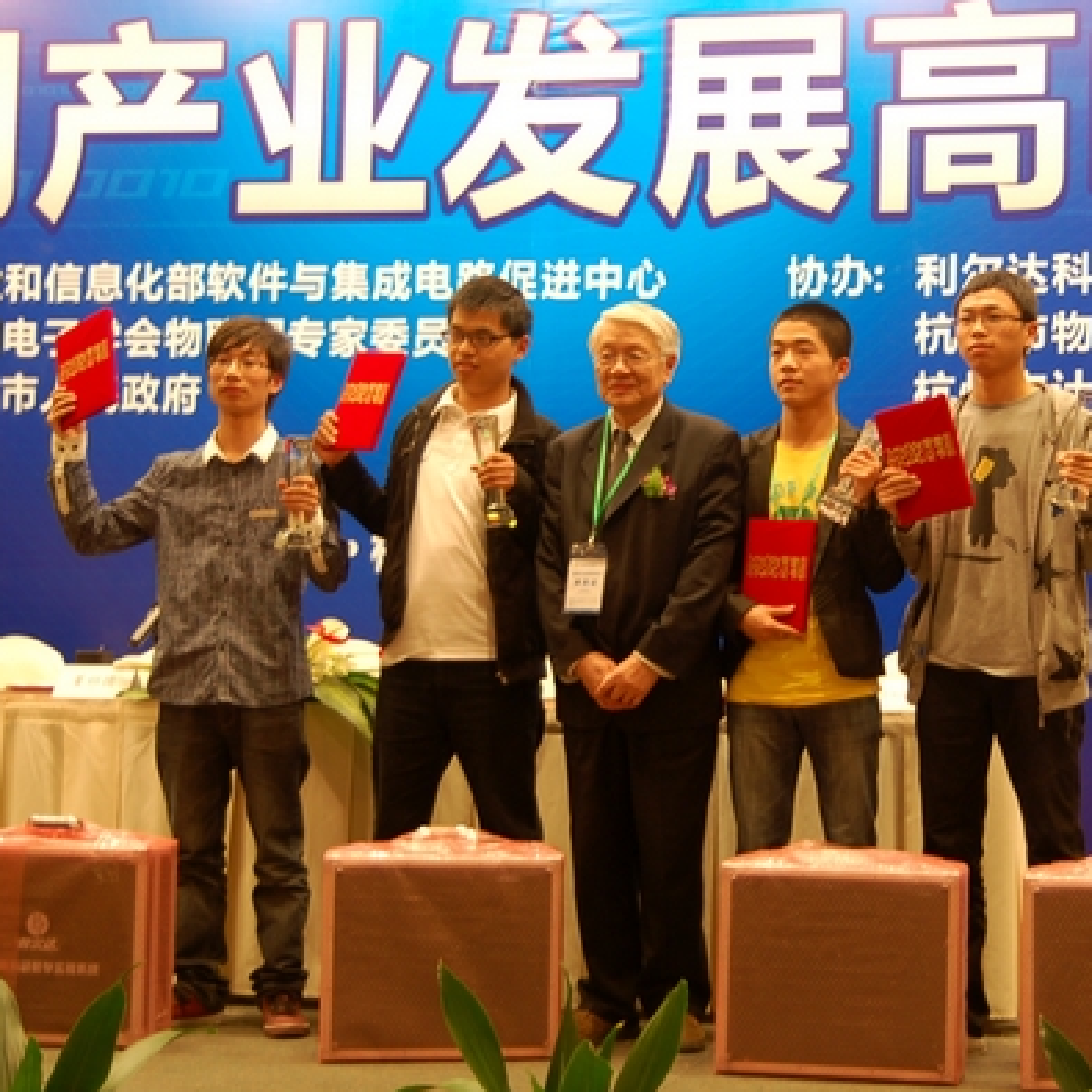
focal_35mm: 62
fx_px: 2213
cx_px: 661
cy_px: 547
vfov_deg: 27.7
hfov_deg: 27.7
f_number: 2.8
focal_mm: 32
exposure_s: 1/20
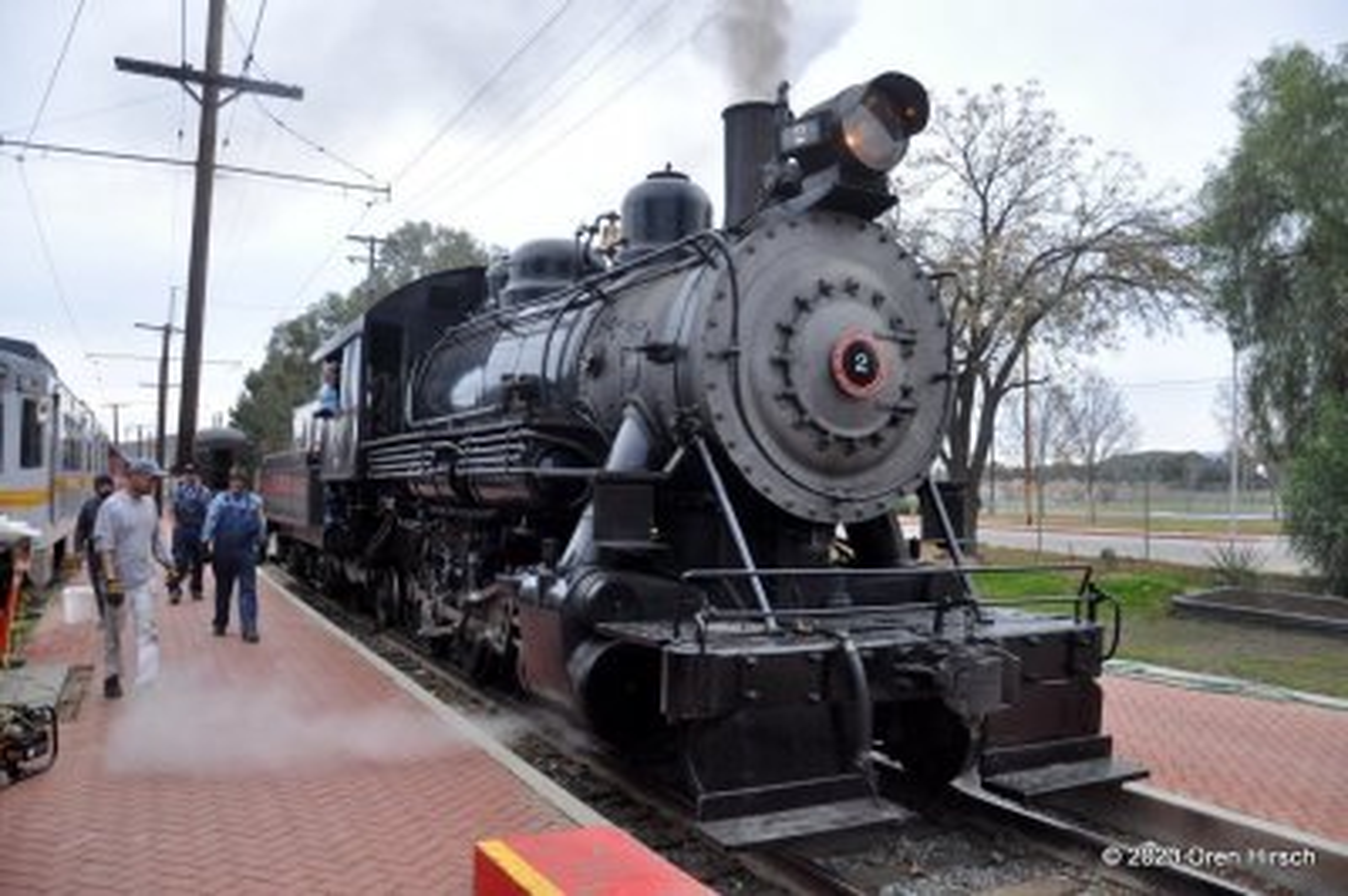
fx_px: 1010
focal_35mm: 27
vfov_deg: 47.9
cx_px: 674
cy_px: 448
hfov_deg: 67.4
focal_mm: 18
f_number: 4.5
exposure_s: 1/80
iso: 800
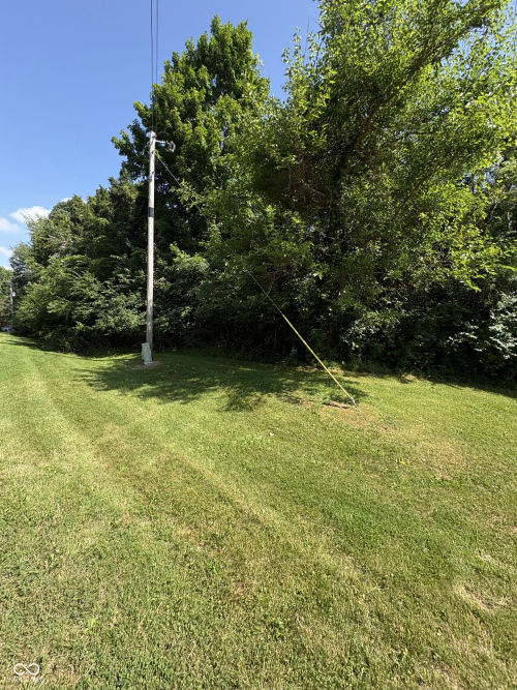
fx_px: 279
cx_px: 258
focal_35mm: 14
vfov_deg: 102.1
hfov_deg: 85.7
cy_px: 345
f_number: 2.2
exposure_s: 1/425
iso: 40
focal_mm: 2.22
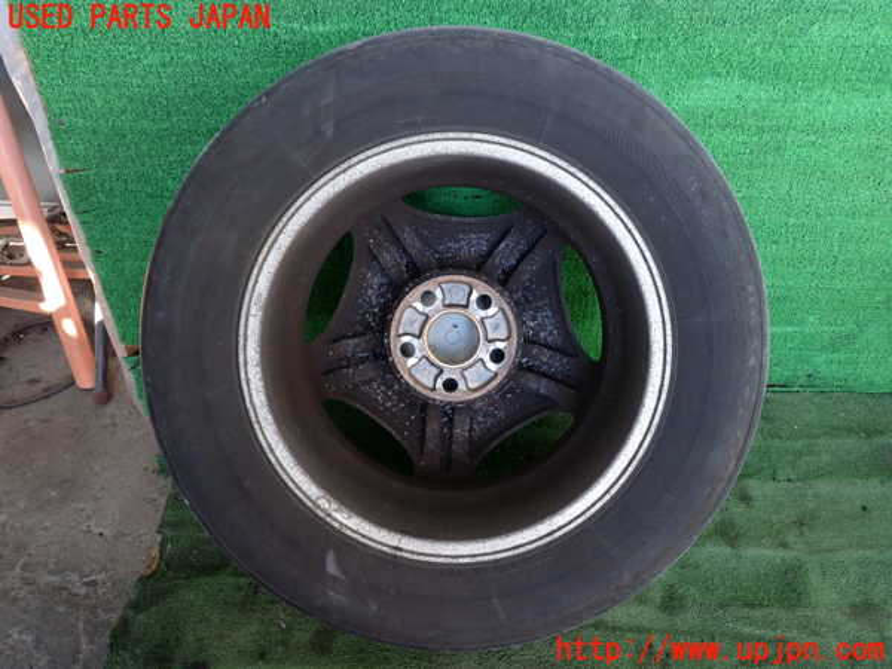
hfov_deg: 60.0
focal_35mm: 30
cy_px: 334
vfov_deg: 46.8
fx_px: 773
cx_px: 446
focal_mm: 5.4
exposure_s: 1/125
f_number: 2.3
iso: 250
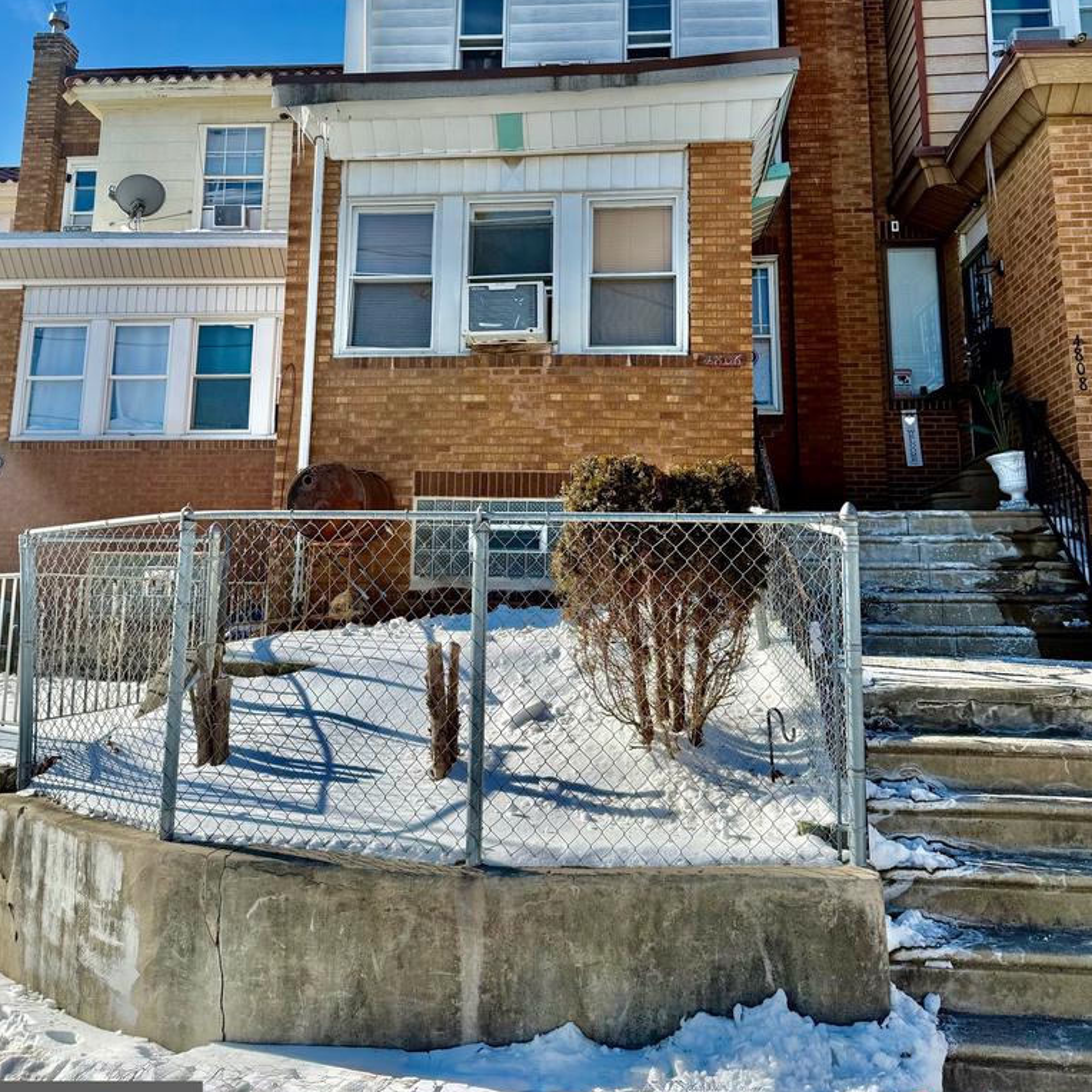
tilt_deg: +10.9
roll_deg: -1.3
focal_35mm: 30
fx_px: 1071
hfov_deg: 54.0
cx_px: 530
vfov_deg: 53.3
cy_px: 392
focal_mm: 6.76
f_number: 1.78
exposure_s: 1/5319
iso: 80
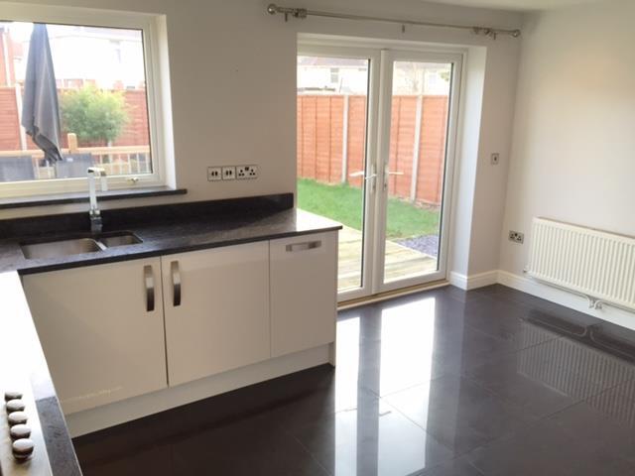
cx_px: 318
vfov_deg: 48.2
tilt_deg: -15.0
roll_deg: +0.1
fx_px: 532
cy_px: 238
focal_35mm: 29
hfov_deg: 61.7
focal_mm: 4.15
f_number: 2.2
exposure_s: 1/33
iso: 40
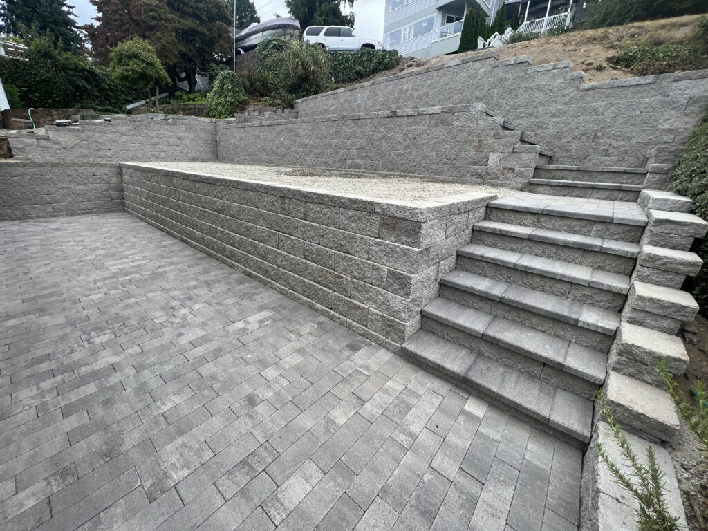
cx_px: 354
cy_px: 266
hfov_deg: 106.2
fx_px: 266
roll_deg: -2.2
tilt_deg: -20.6
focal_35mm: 13
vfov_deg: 89.9
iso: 32
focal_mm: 1.57
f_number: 1.8
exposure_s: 1/272
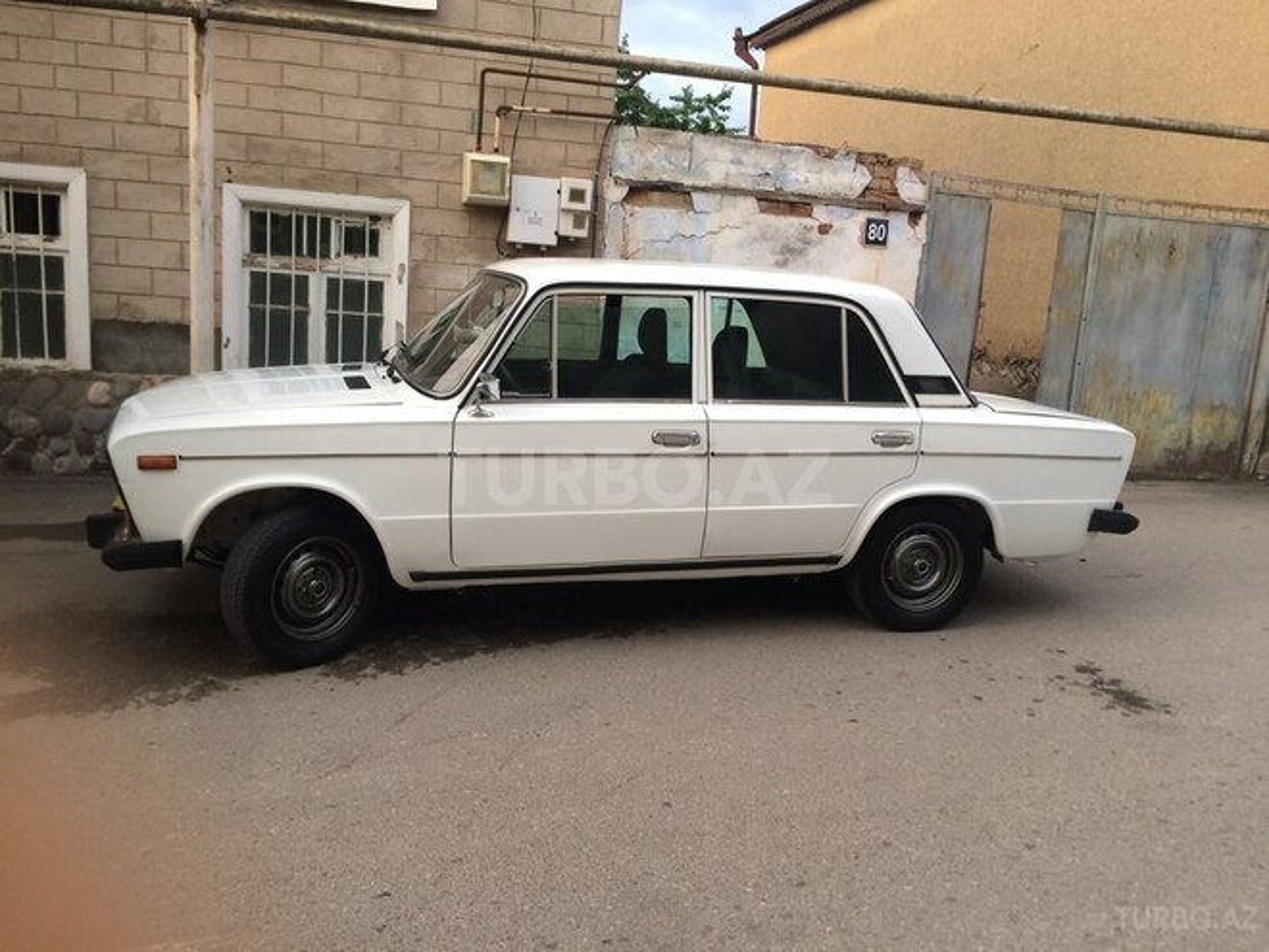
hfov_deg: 61.7
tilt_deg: -10.8
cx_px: 634
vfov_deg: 48.2
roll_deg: -2.4
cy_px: 476
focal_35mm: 29
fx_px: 1063
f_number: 2.2
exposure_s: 1/33
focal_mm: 4.15
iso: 40
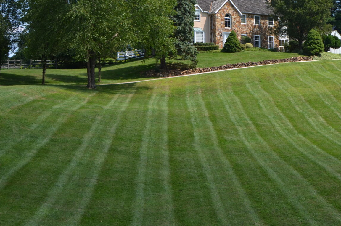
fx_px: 605
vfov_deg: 20.8
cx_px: 252
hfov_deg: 31.0
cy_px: 31
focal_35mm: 64
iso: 140
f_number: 8
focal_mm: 24
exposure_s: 1/250
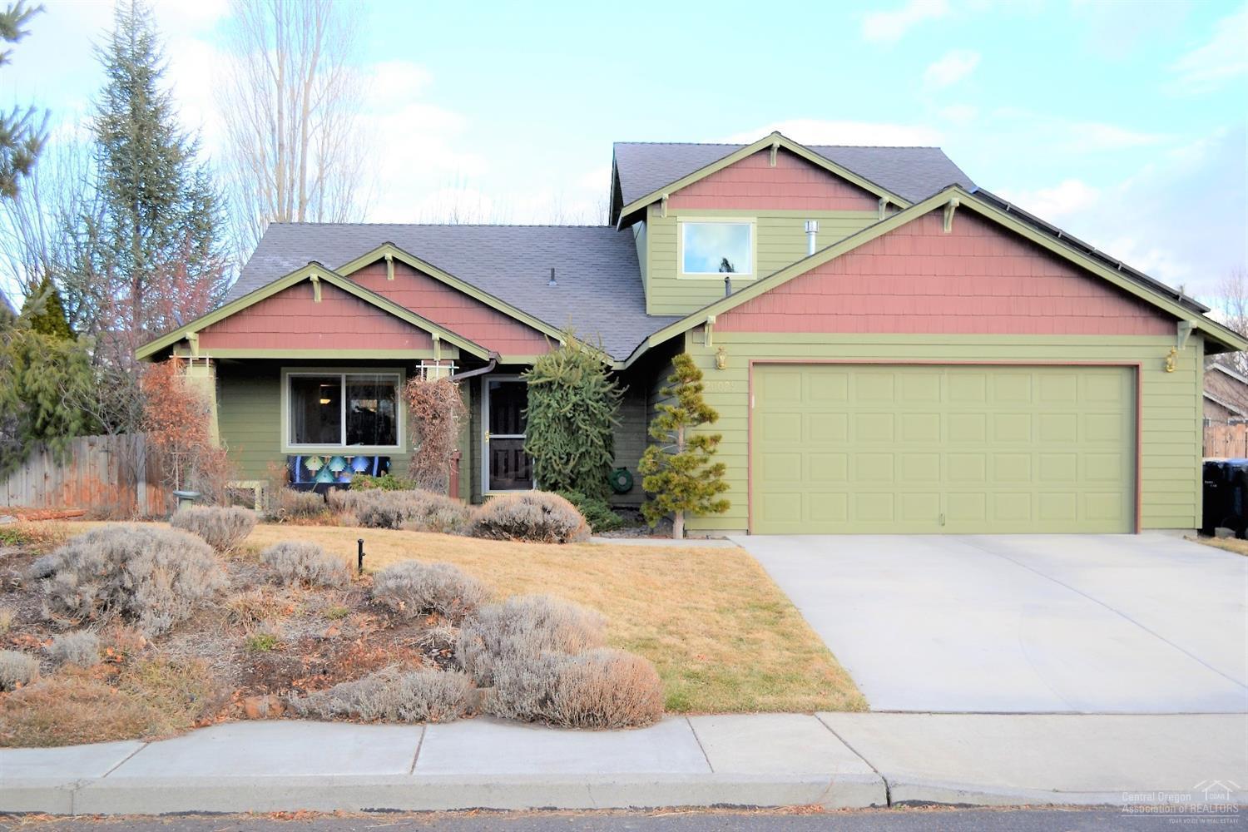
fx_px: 1144
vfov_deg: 40.0
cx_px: 624
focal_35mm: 33
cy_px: 416
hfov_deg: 57.2
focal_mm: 22
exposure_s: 1/200
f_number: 4.5
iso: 100
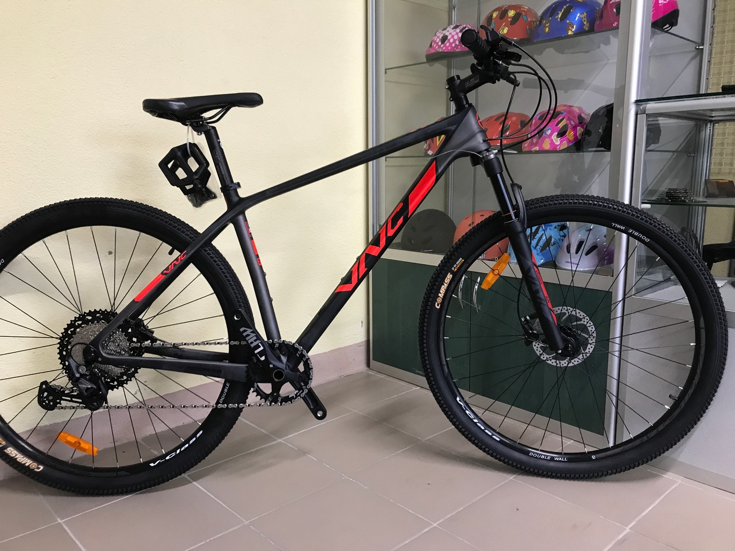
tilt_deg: -8.6
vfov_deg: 49.7
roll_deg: +0.1
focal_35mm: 28
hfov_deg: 63.4
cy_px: 276
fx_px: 595
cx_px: 368
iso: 50
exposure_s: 1/17
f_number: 1.8
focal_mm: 3.99
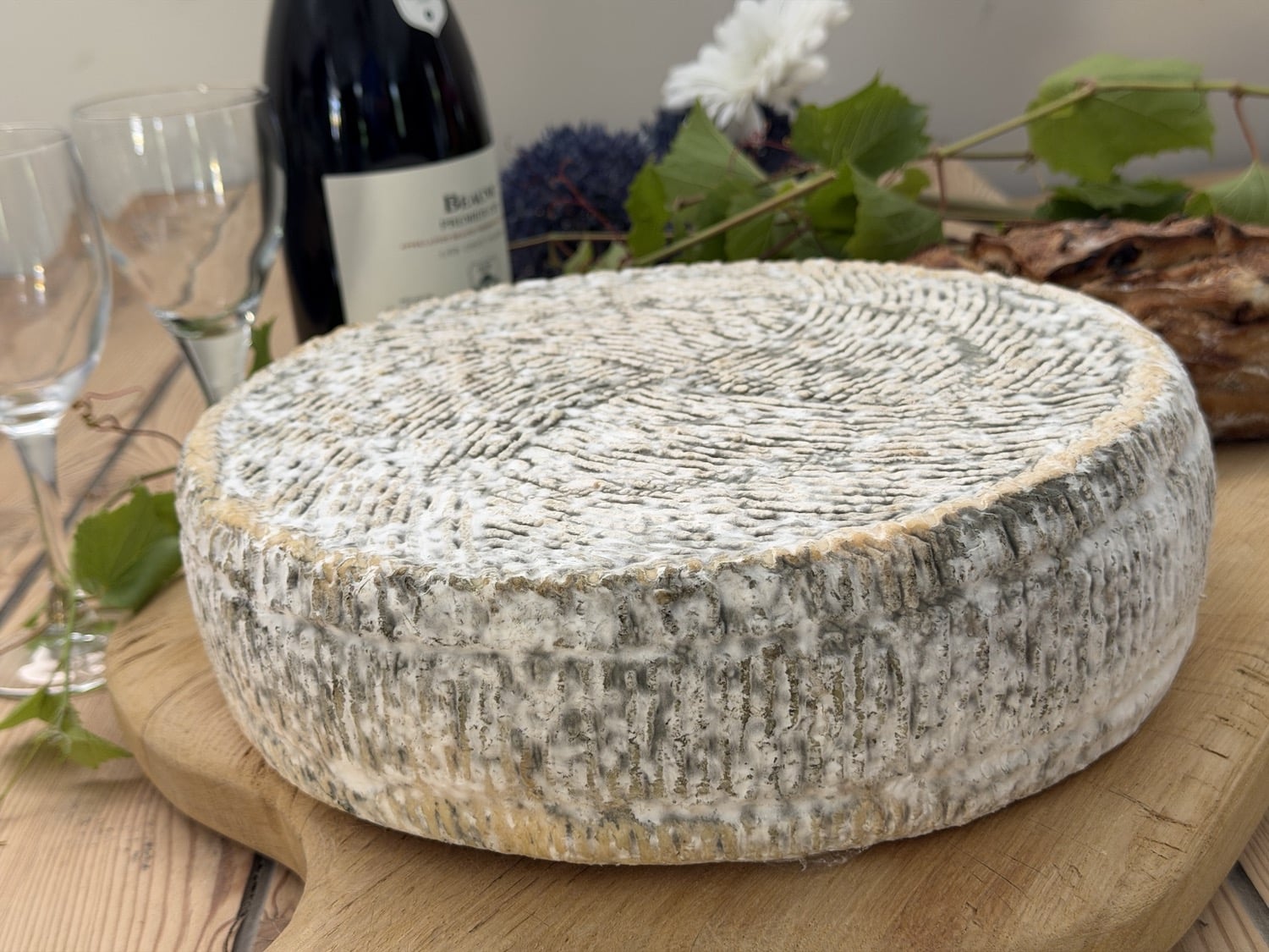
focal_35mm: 48
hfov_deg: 39.7
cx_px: 634
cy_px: 476
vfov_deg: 30.3
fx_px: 1760
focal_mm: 6.76
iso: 100
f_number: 1.78
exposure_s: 1/108
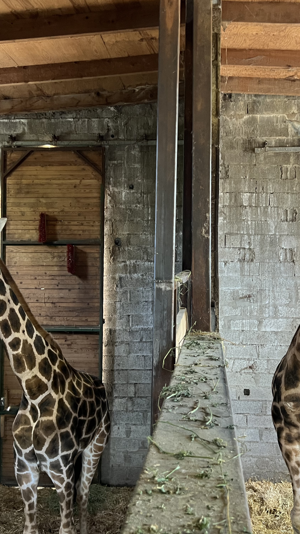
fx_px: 537
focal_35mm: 38
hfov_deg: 31.2
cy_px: 266
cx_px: 162
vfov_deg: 52.8
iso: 320
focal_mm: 5.7
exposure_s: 1/60
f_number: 1.5
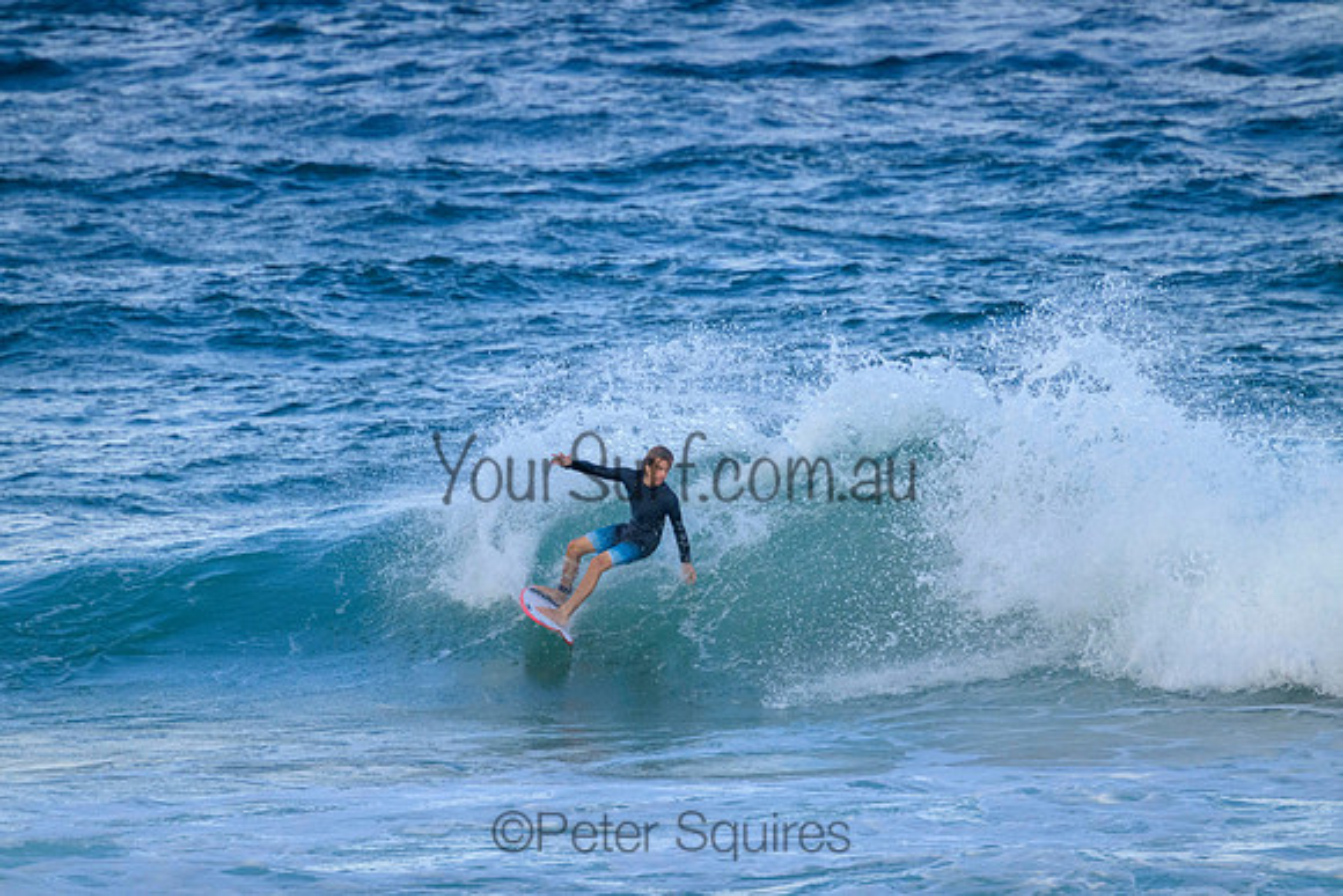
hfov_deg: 2.6
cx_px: 672
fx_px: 29850
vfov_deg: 1.7
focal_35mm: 800
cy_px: 448
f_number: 11
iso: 2200
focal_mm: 800
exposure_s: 1/1600
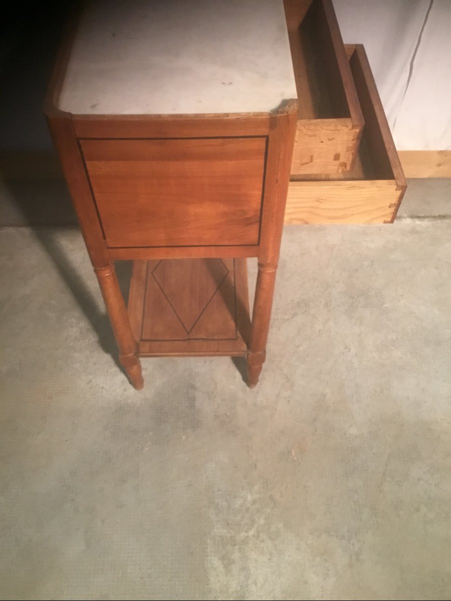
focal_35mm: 31
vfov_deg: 58.4
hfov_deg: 45.4
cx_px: 226
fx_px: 539
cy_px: 300
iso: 200
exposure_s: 1/33
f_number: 2.4
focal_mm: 3.3
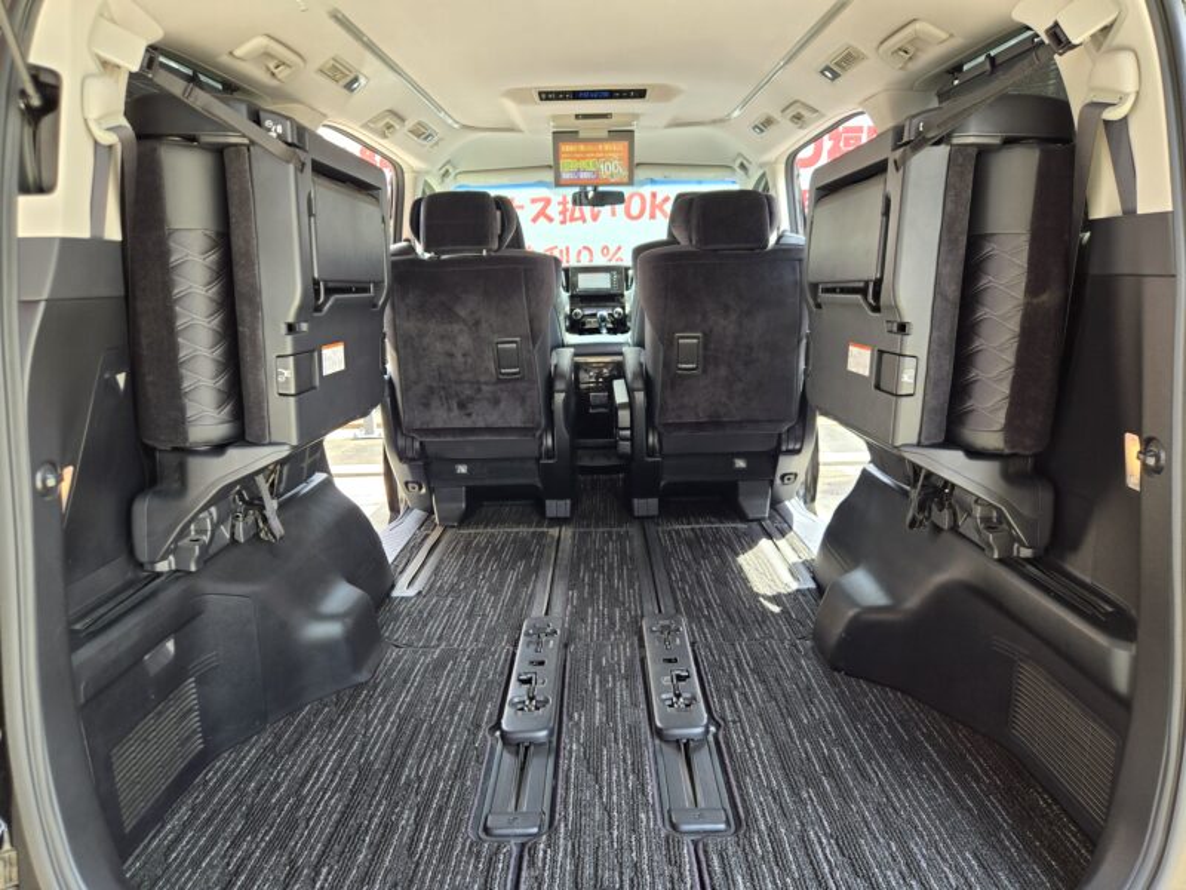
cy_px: 445
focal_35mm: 23
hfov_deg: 73.9
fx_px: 788
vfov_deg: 58.9
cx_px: 593
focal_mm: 5.4
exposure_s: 1/180
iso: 80
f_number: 1.8
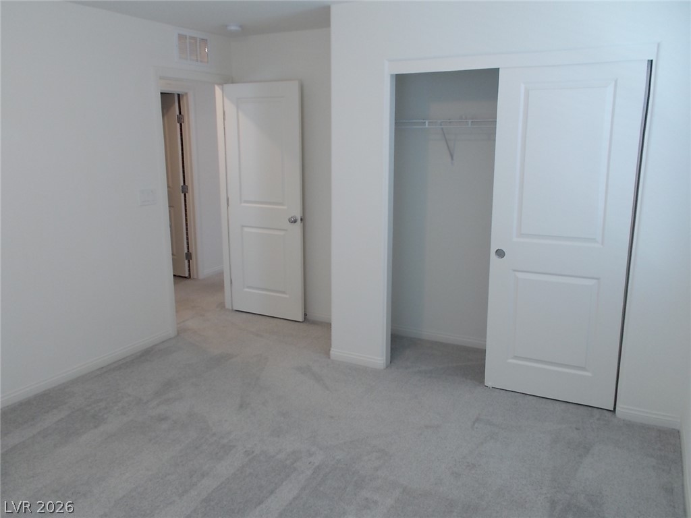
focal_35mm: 30
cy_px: 259
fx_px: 599
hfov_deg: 60.0
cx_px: 346
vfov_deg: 46.8
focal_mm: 5.3
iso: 160
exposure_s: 1/25
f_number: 3.4
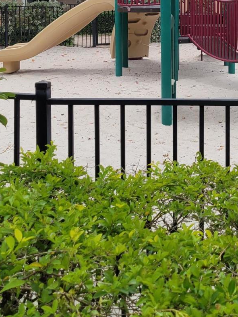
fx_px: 605
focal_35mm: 66
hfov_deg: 21.9
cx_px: 194
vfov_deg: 28.3
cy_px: 33
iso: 40
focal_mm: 5.4
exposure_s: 1/2371
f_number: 1.8
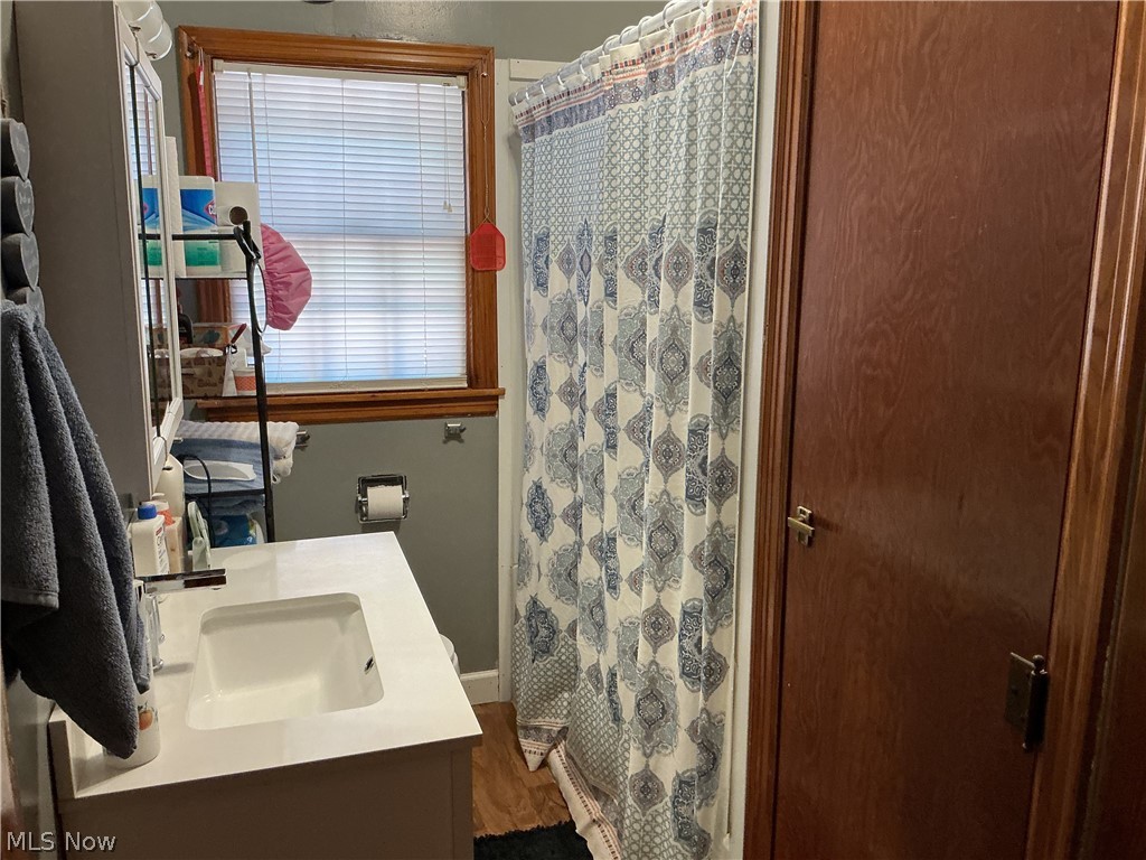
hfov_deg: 61.7
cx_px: 573
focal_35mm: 29
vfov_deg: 48.2
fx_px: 960
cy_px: 430
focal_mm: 3
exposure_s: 1/60
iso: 160
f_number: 1.8
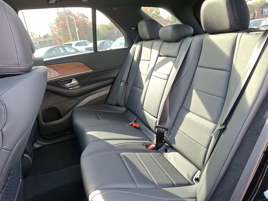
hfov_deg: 69.4
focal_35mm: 25
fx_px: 194
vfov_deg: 54.9
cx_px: 134
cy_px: 100
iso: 104
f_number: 1.8
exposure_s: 1/120
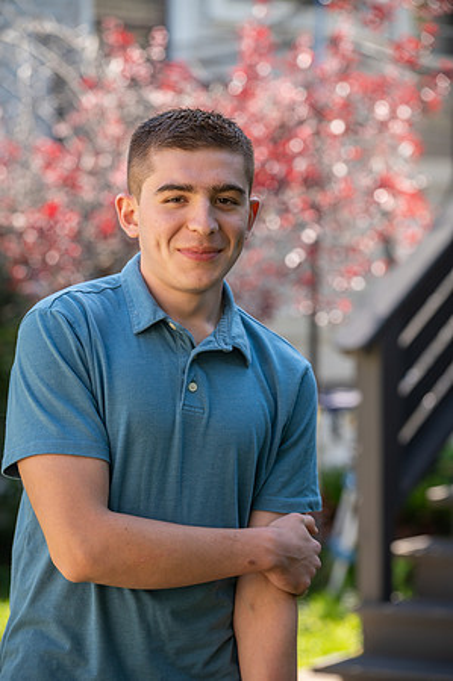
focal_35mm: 125
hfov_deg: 10.9
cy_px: 340
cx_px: 226
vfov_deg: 16.4
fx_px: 2365
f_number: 4
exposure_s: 1/250
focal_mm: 125
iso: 250
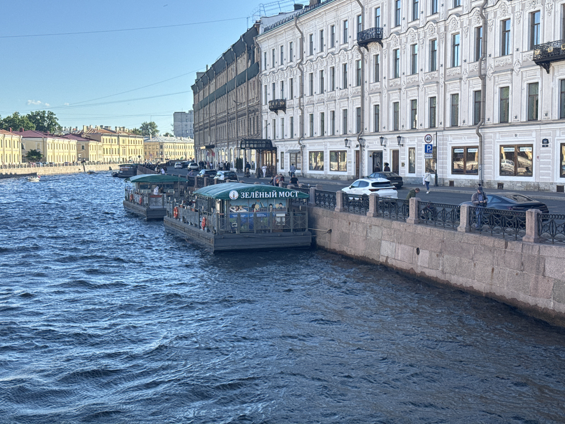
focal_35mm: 48
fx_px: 783
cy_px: 212
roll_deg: +0.3
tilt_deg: -4.0
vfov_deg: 30.3
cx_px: 282
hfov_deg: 39.7
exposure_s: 1/1312
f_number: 1.78
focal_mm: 6.86
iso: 64
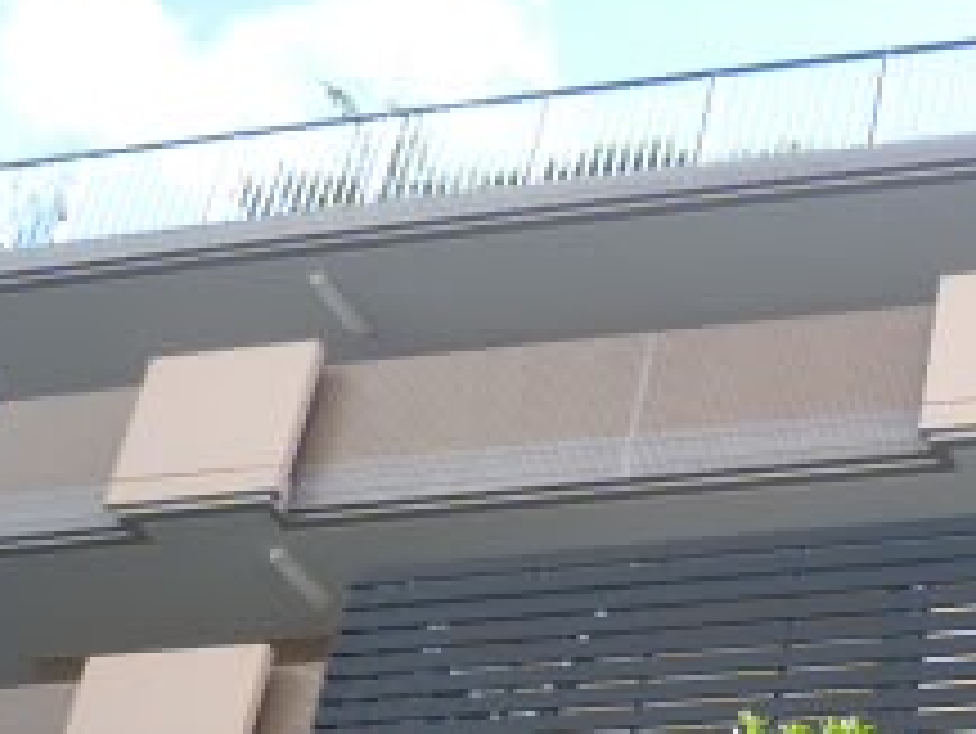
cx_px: 1376
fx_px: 2313
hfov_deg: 20.9
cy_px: 1006
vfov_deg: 16.8
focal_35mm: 82
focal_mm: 4.9
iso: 80
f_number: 2.9
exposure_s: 1/250
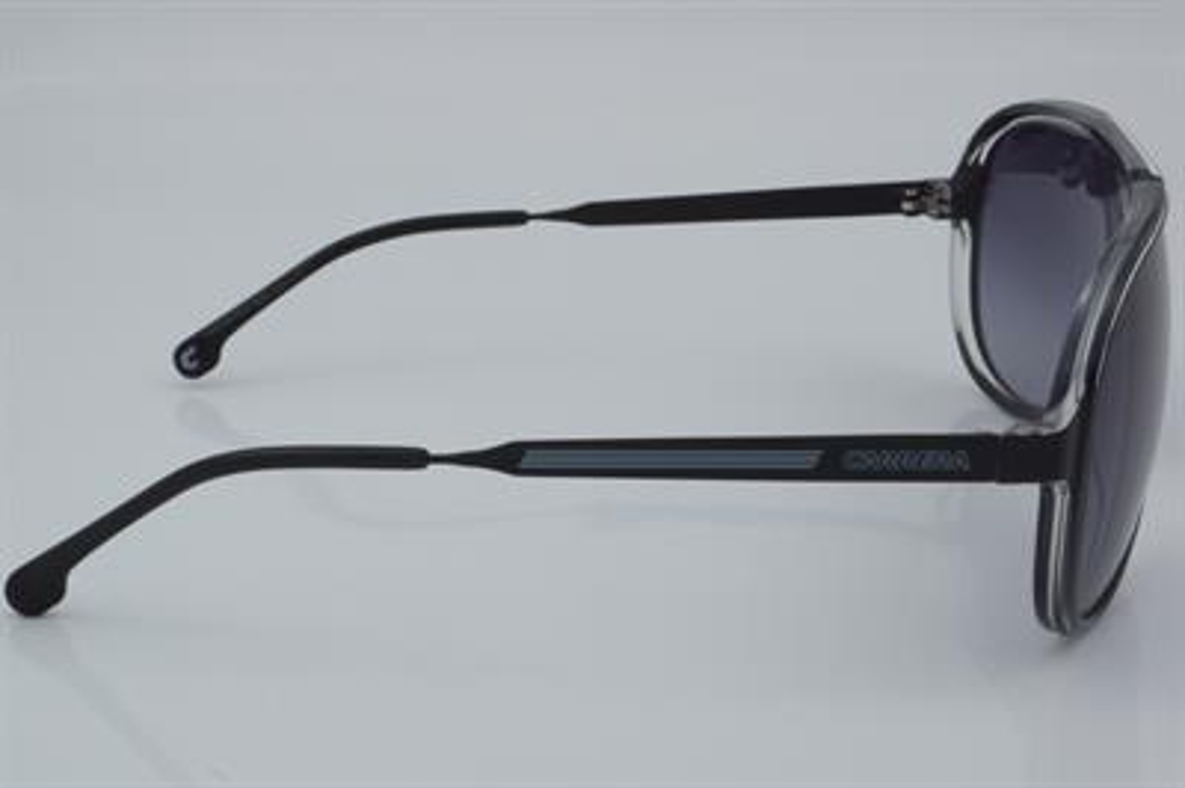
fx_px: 2467
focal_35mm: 75
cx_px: 592
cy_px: 394
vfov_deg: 18.2
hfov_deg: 27.0
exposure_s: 1/4
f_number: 32
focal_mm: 50
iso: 100
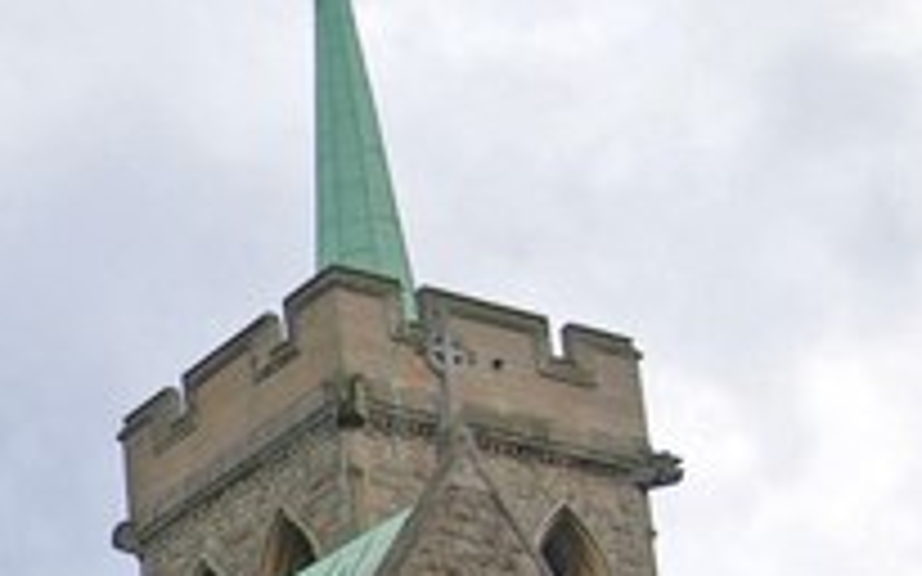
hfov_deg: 15.5
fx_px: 3165
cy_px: 963
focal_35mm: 126
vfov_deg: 9.9
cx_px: -400
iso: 50
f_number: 2.8
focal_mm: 7.8
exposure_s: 1/97.6
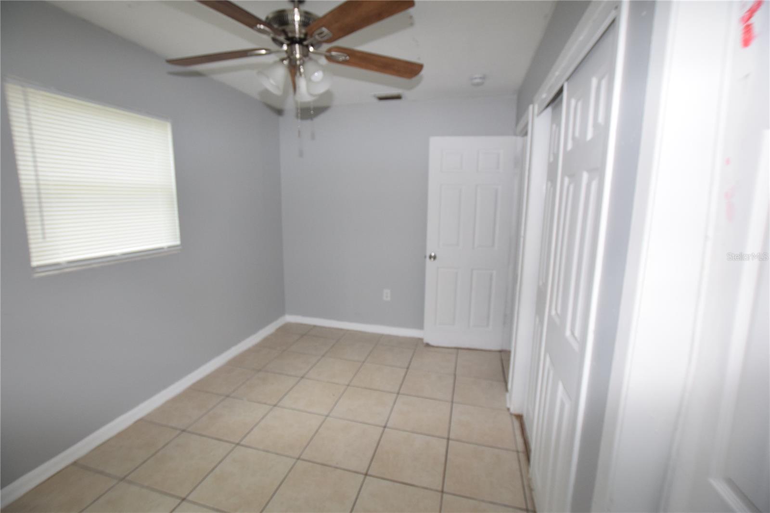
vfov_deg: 77.3
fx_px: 321
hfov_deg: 100.4
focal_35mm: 15
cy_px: 256
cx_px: 385
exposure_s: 1/100
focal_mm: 10
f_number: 5
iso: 800
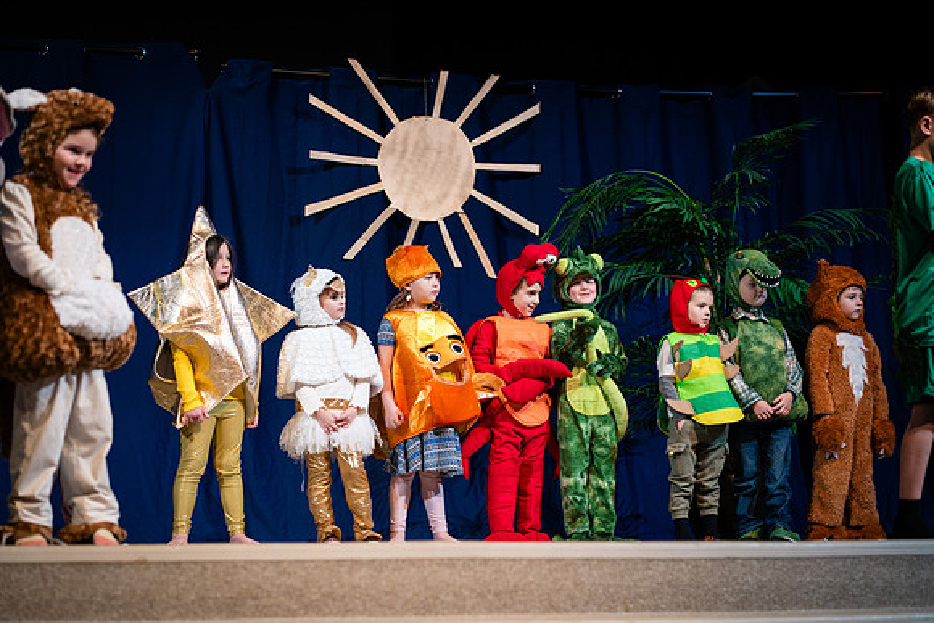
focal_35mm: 85
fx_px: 2206
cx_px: 467
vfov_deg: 16.1
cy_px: 312
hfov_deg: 23.9
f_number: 2.8
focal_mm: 85
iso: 800
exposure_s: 1/640
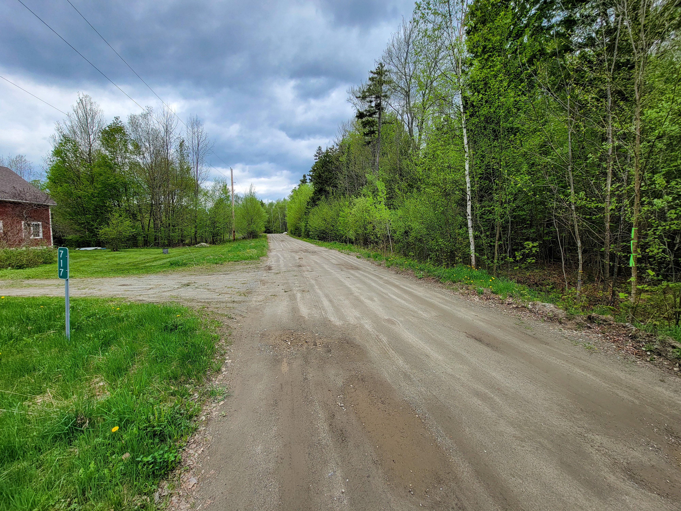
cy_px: 256
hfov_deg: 106.2
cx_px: 340
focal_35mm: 13
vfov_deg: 89.9
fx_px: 256
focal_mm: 2.2
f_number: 2.2
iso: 50
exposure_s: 1/710
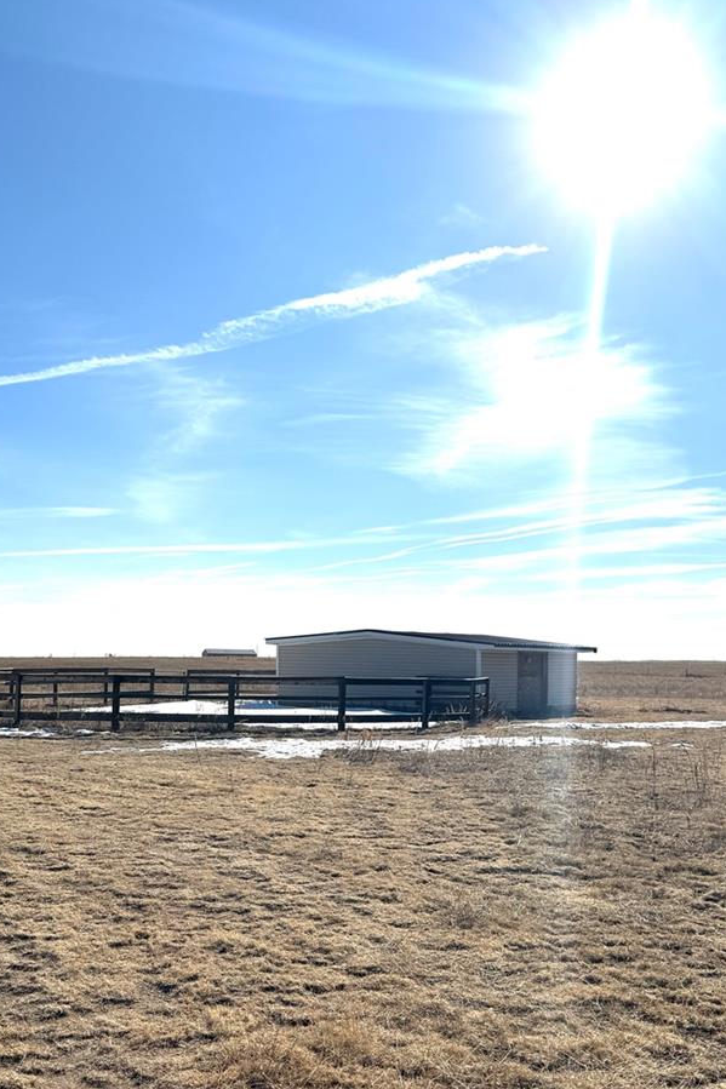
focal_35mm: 40
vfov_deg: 48.3
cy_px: 619
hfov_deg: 33.3
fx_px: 1210
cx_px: 314
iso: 64
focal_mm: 6.76
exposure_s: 1/14286
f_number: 1.78
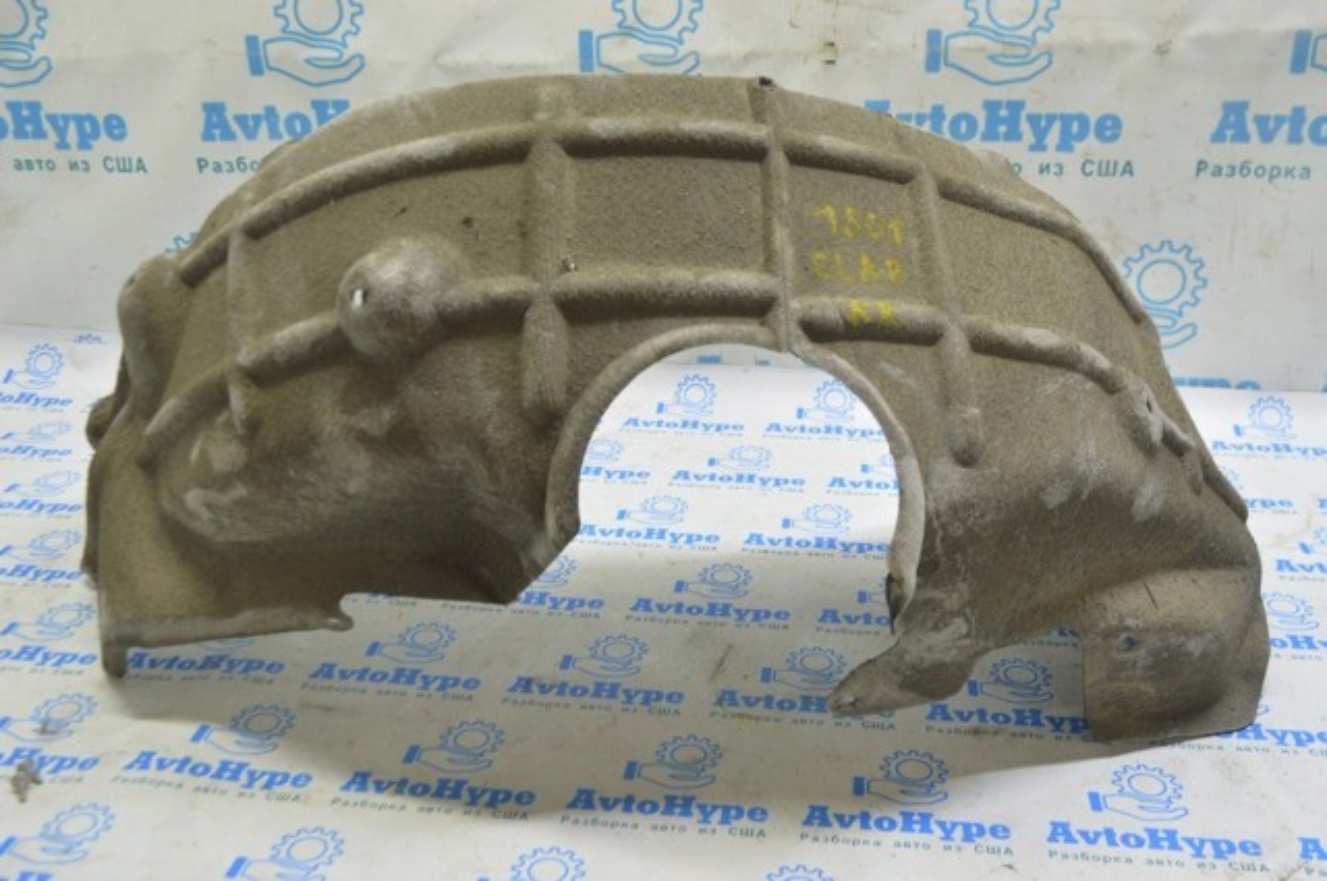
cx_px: 664
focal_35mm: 38
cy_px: 440
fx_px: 1381
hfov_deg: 51.3
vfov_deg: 35.4
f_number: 5.6
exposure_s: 1/15
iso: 400
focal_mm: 25
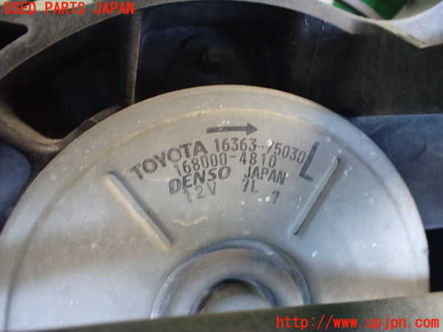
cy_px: 166
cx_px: 222
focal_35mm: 30
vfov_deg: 46.8
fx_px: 384
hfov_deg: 60.0
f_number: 2.3
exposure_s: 1/40
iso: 800
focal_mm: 5.4
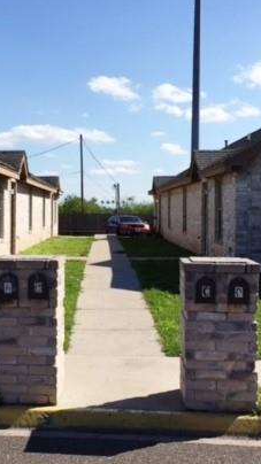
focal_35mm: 50
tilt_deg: -3.6
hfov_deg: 23.8
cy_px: 234
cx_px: 86
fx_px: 616
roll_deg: -1.2
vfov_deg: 41.3
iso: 32
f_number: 2.2
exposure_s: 1/2639
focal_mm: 4.15
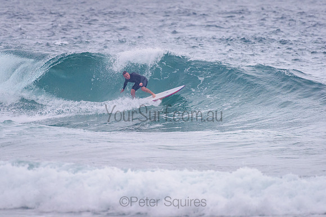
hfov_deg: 3.4
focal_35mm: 613
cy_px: 84
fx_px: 5551
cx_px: 126
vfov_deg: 2.2
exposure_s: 1/2000
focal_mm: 500
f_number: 5.6
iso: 1400
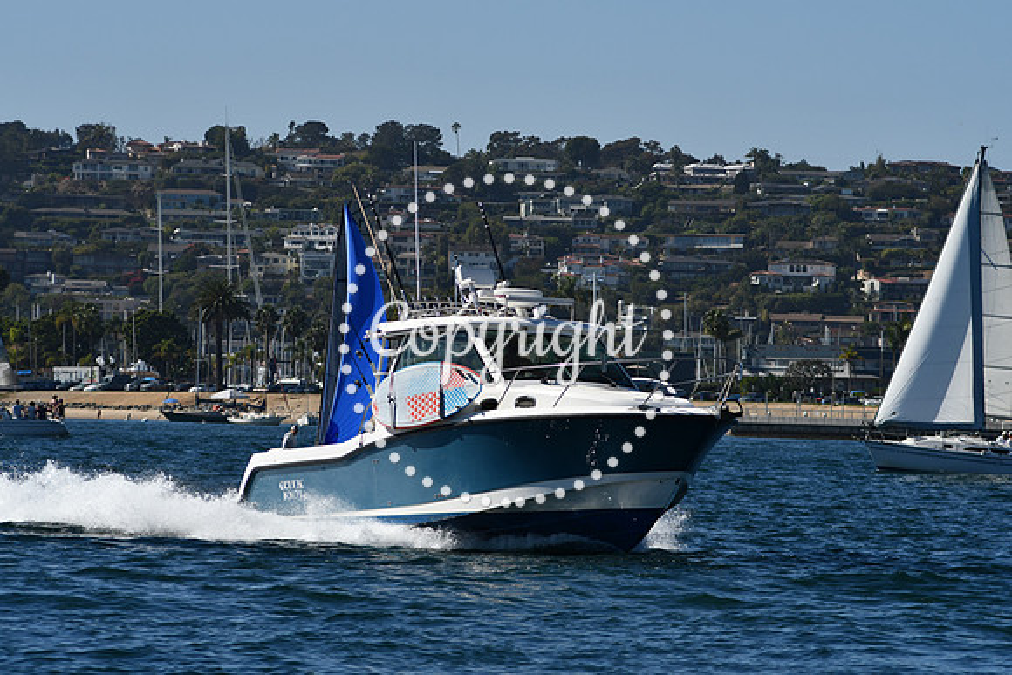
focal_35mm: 232
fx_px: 6523
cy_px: 338
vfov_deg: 5.9
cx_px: 506
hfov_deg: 8.9
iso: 200
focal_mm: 155
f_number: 7.1
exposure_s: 1/1600
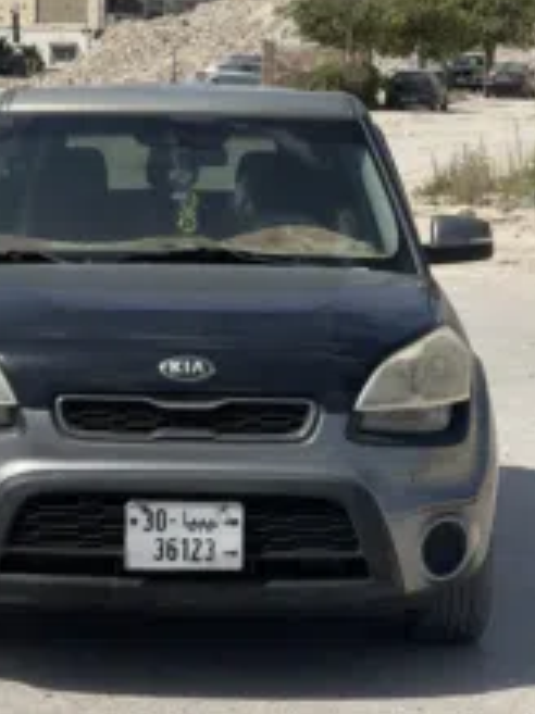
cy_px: 365
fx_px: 2413
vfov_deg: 16.8
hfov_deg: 12.6
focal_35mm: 117
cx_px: 202
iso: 32
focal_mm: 7.5
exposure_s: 1/2179
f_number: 2.2
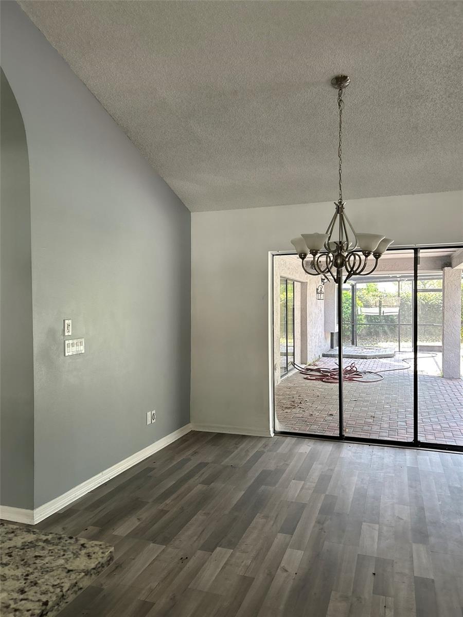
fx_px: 464
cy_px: 308
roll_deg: +0.7
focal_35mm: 26
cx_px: 232
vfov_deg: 67.3
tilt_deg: -1.9
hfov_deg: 53.1
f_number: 1.5
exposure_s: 1/120
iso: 100
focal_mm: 5.7
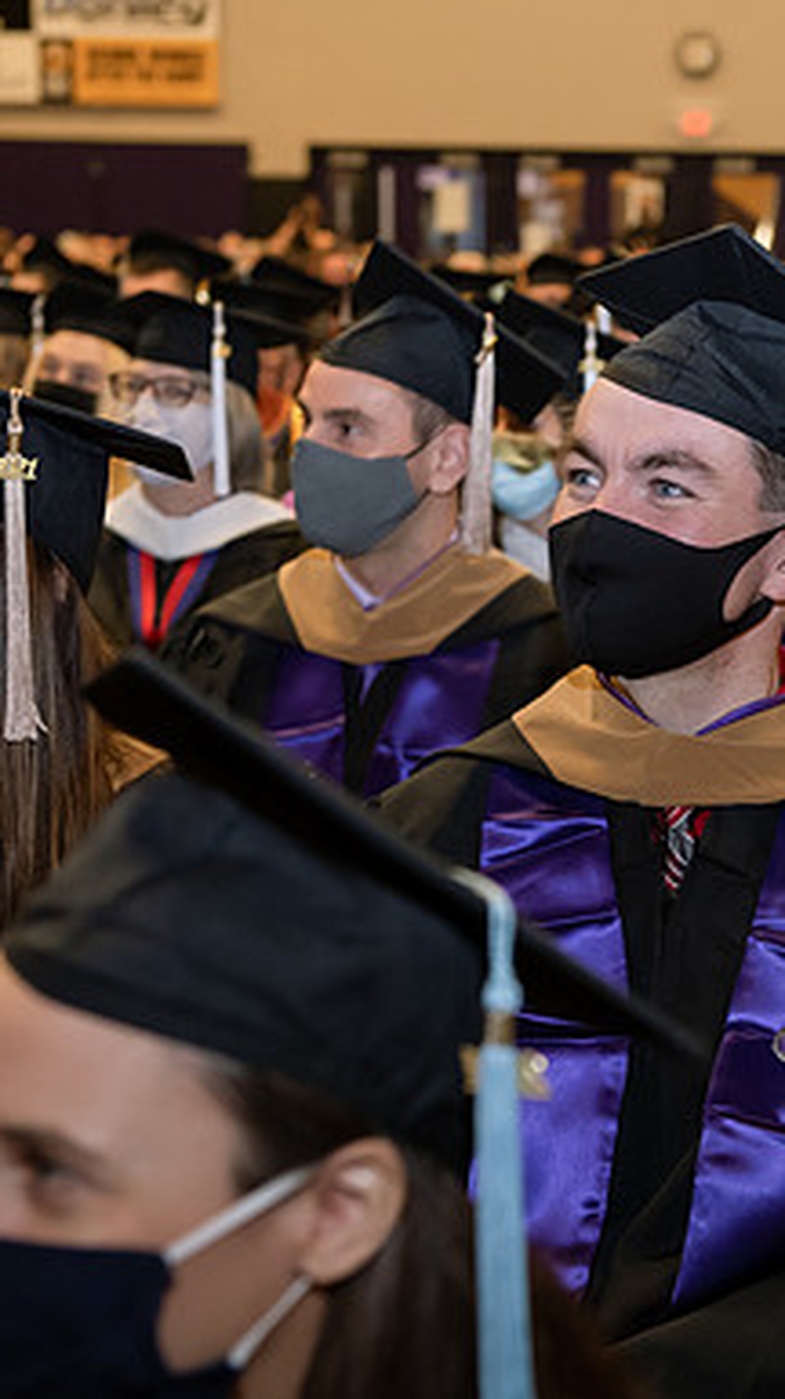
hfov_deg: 15.1
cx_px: 691
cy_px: 700
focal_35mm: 79
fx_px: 2929
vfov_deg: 26.9
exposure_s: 1/200
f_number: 4
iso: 1250
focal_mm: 50
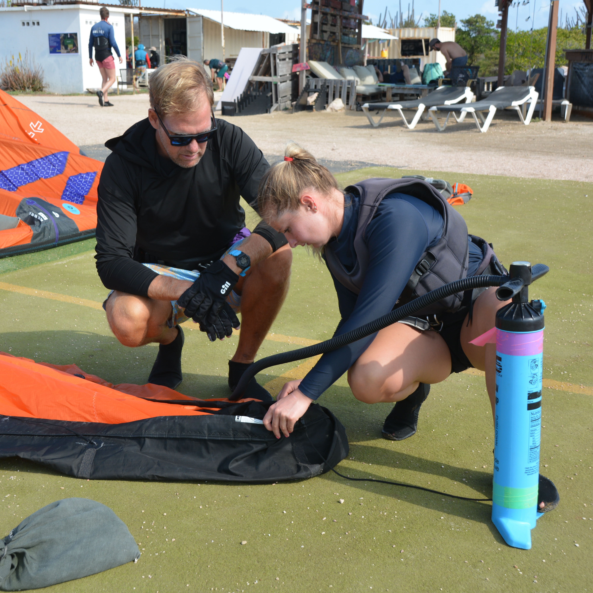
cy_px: 297
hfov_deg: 34.0
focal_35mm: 50
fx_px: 969
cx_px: 255
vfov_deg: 34.0
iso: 180
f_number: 8
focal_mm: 26
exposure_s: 1/250
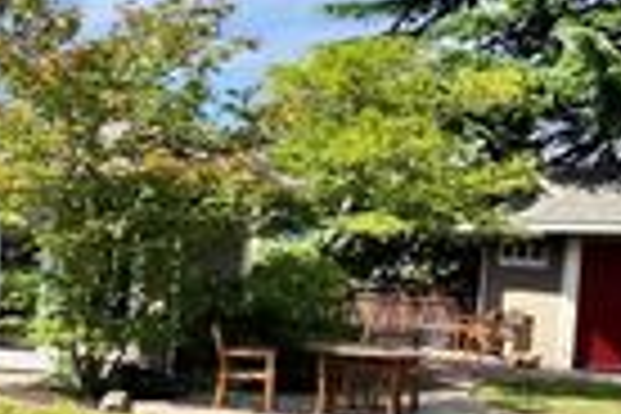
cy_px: 315
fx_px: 845
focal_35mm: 49
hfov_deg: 27.5
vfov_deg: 27.1
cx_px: -315
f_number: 2.2
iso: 100
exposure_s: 1/4142
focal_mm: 2.2
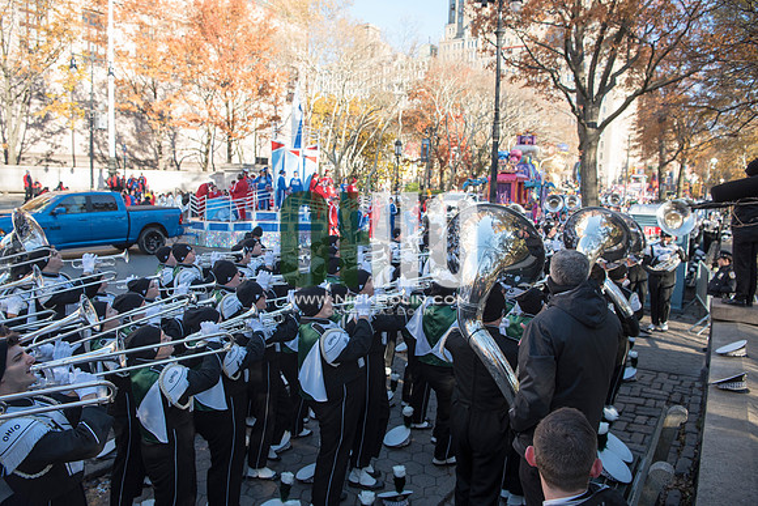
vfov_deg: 53.2
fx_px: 505
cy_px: 253
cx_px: 379
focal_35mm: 24
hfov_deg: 73.7
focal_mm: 24
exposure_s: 1/500
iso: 320
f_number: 4
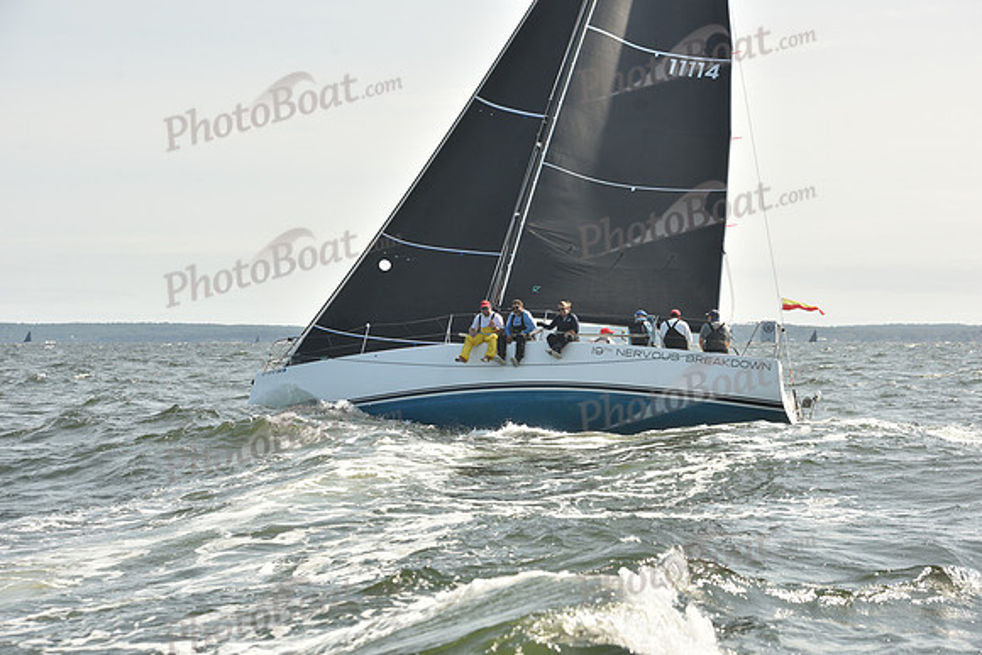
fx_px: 2592
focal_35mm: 95
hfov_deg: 21.5
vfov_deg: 14.4
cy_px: 328
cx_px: 491
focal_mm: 95
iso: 250
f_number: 7.1
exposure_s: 1/800
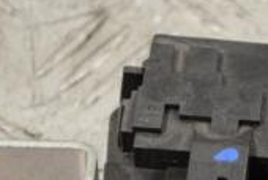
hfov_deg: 7.8
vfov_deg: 5.2
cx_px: 255
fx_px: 1969
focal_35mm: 264
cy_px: 208
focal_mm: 50
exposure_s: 1/30
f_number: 5.6
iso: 280
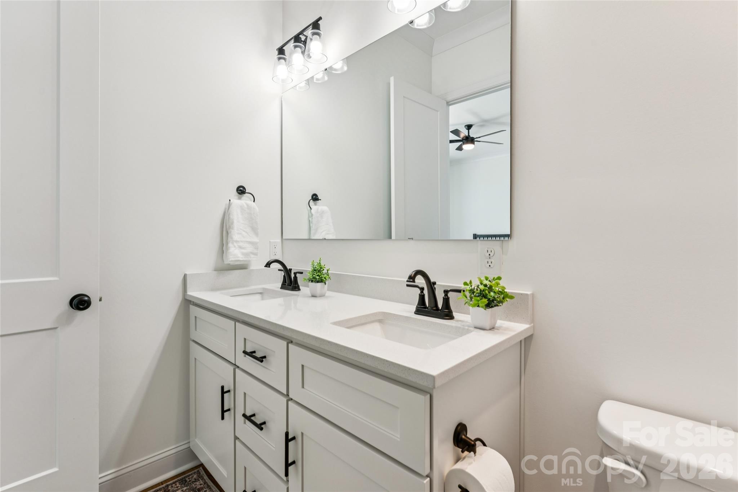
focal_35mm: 16
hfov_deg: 95.3
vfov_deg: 72.4
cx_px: 369
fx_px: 336
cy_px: 246
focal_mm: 16.4
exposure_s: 1/13
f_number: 9
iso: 100
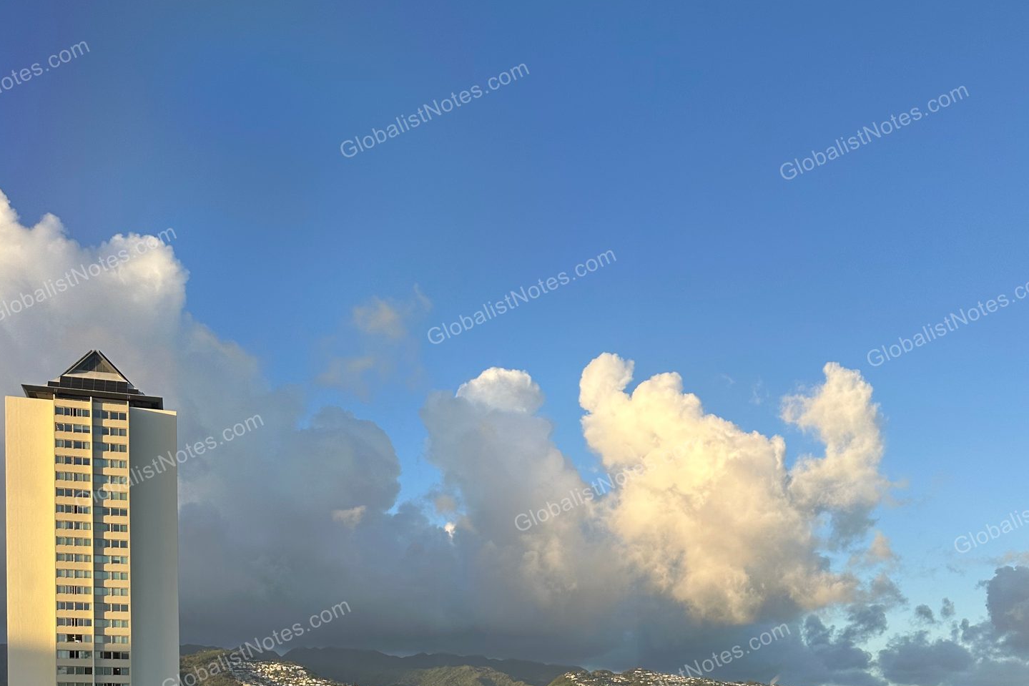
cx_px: 543
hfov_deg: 51.9
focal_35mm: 37
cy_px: 746
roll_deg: -0.9
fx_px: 1057
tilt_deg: -0.9
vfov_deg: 31.9
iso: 80
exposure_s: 1/355
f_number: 1.78
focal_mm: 6.86
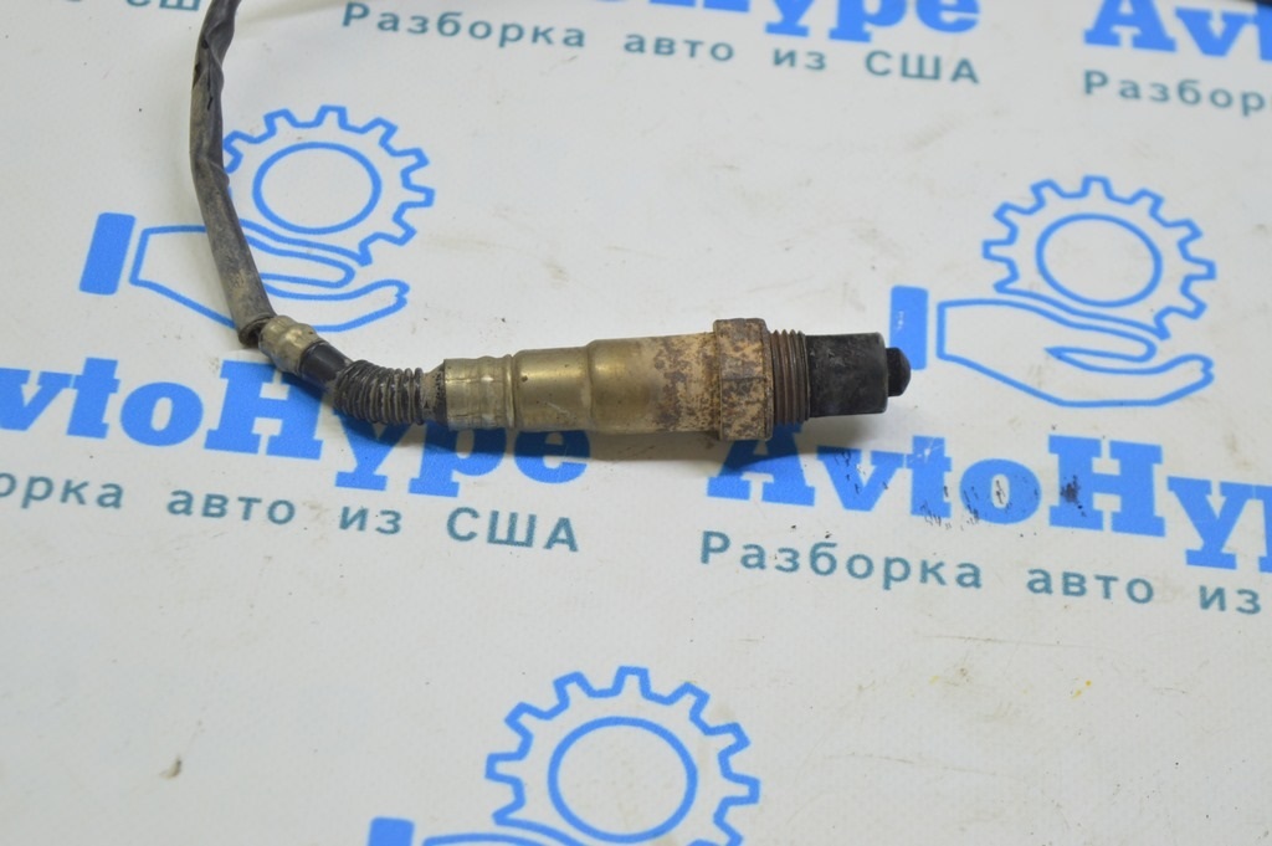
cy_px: 423
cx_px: 636
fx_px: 2913
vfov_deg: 16.5
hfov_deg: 24.6
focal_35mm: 82
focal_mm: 55
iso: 400
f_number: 5.6
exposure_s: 1/20
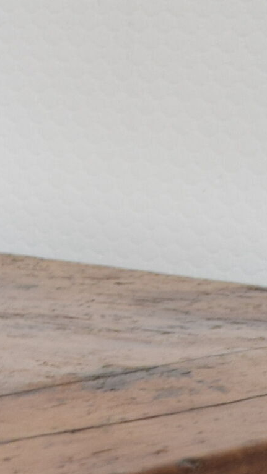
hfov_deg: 7.0
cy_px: 961
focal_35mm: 166
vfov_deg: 11.6
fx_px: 2089
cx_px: -307
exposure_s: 1/40
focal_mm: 18
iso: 400
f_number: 5.6
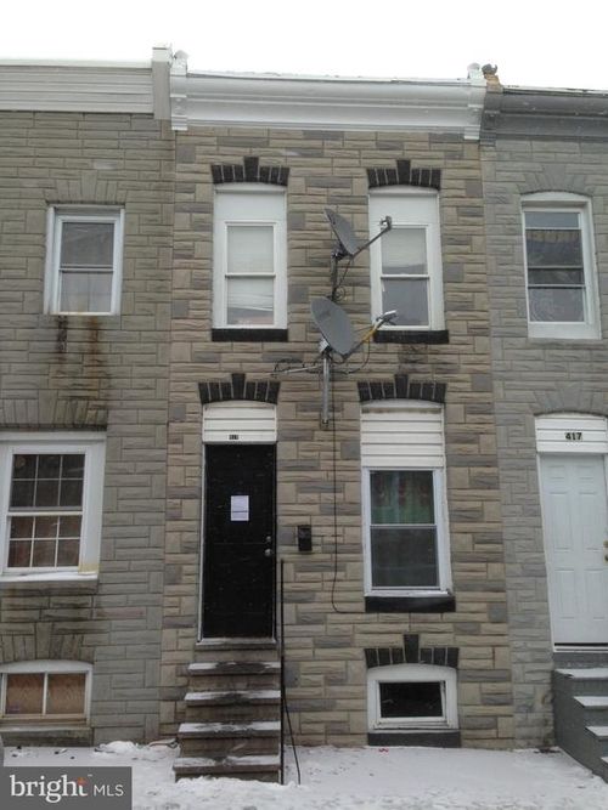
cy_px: 405
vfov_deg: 55.4
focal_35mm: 33
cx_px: 304
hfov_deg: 42.9
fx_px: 773
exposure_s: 1/330
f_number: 2.4
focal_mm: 4.13
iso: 50
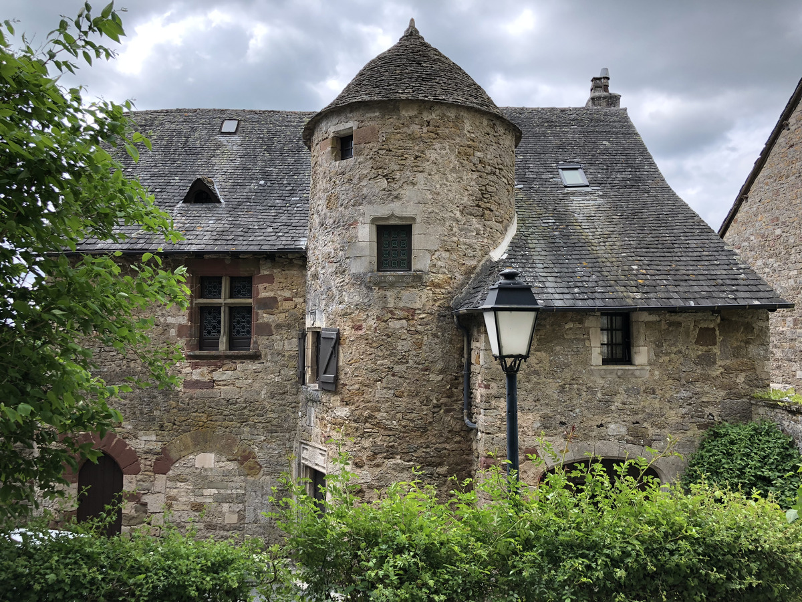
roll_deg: +0.7
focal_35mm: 28
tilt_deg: +5.0
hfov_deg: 63.4
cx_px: 401
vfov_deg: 49.7
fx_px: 649
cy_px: 301
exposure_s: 1/444
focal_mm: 4
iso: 20
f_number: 1.8
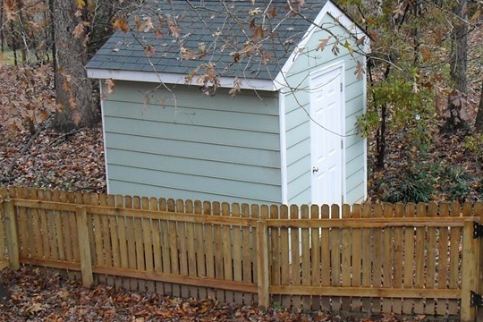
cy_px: 147
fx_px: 953
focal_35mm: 71
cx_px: 304
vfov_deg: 19.2
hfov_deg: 28.3
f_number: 3.1
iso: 200
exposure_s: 1/125
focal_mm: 6.3
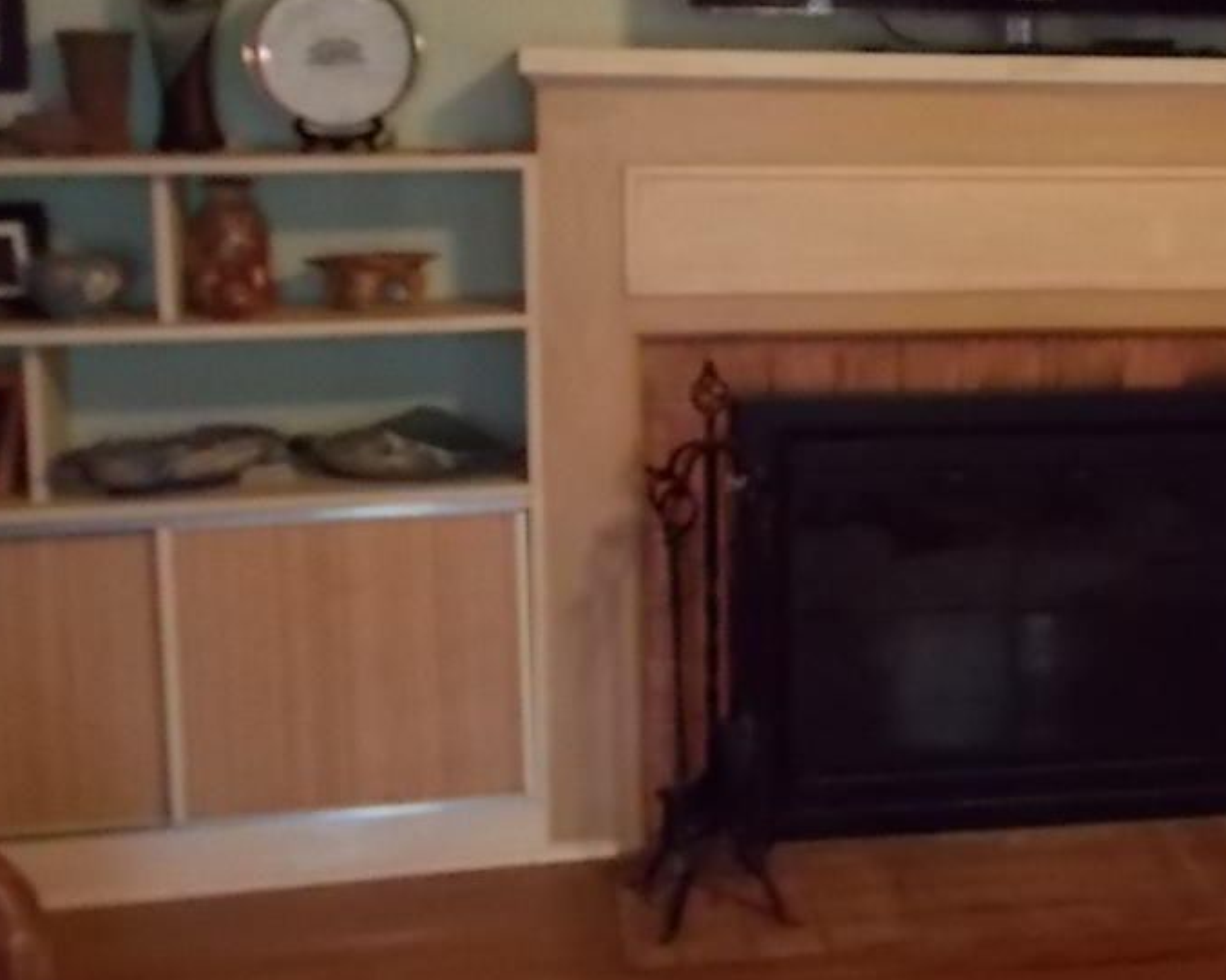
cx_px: 1050
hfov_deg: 30.4
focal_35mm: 60
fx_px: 2176
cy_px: 377
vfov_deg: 25.3
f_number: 3.2
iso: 400
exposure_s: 1/4
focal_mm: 4.6
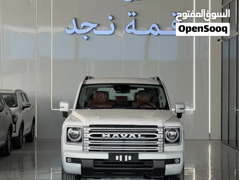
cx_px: 120
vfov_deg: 19.1
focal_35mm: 77
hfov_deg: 25.3
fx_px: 532
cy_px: 90
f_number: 2.8
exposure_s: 1/120
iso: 40
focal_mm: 9
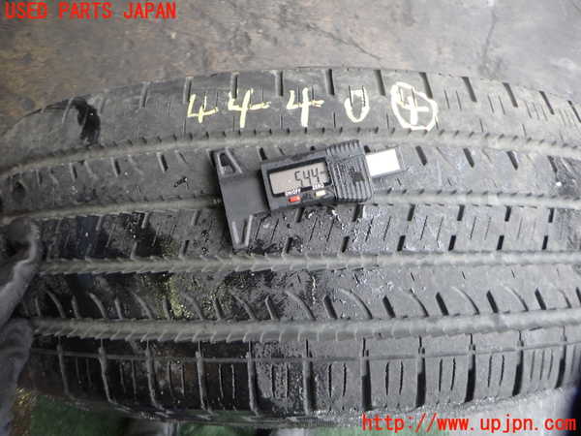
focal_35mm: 25
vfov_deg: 54.9
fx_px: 420
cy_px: 218
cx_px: 290
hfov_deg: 69.4
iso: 200
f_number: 2
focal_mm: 4.5
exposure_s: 1/60
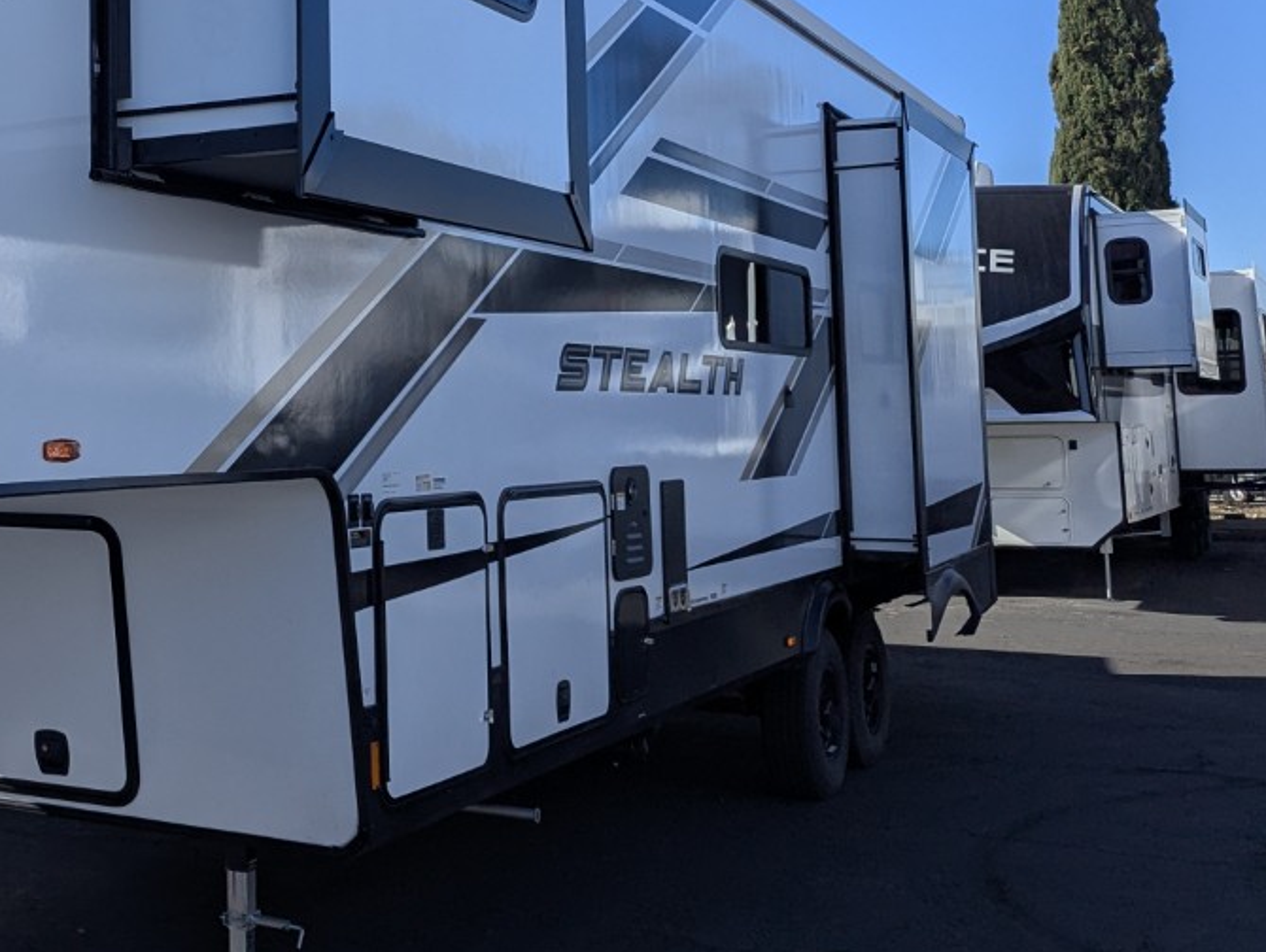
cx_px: 48
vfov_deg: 28.8
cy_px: 259
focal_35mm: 50
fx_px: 1831
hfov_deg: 35.1
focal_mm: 6.81
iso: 45
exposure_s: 1/3425
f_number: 1.85
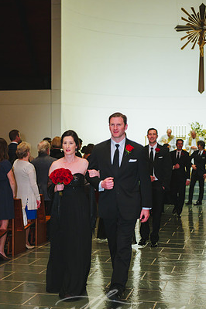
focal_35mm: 63
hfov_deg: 21.5
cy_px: 170
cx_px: 95
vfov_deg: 31.9
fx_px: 542
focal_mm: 56
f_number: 2.8
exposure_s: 1/500
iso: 2500
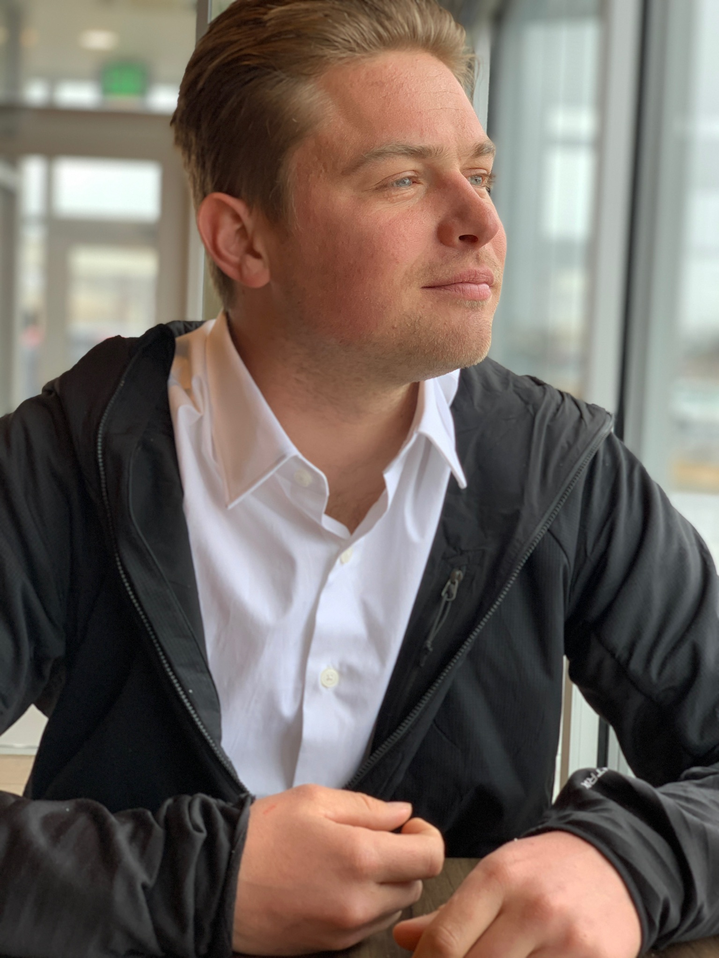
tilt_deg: -4.4
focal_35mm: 52
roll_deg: -2.5
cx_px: 360
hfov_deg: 28.0
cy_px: 479
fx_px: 1440
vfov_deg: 36.8
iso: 64
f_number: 2.4
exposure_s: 1/120
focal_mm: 6
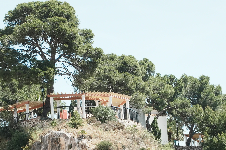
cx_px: 96
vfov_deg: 10.9
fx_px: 778
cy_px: 158
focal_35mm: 124
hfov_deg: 16.5
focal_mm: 50
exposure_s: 1/500
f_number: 10
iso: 1250
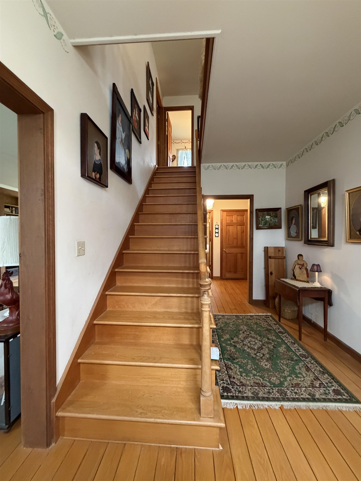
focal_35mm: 14
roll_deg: +0.1
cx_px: 180
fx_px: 195
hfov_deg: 85.7
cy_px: 240
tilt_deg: -1.2
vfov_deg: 102.1
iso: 640
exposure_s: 1/60
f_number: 2.2
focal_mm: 2.22
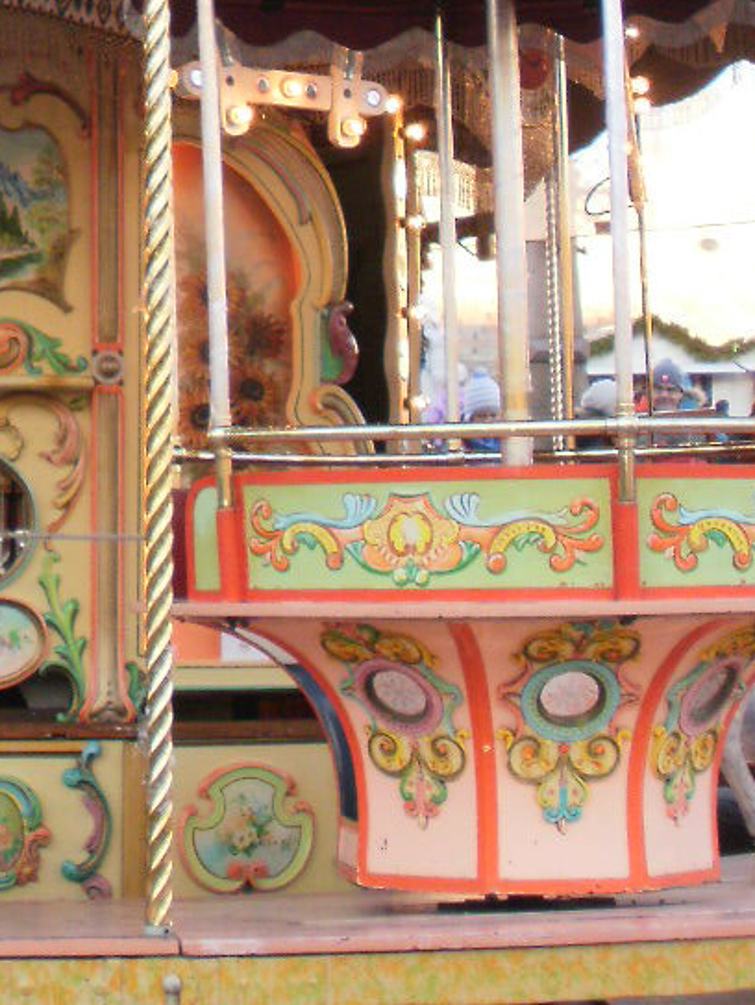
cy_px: -220
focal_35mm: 106
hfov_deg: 13.3
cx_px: -350
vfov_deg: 17.6
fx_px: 3079
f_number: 3.5
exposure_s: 1/60
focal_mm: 6.3
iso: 100
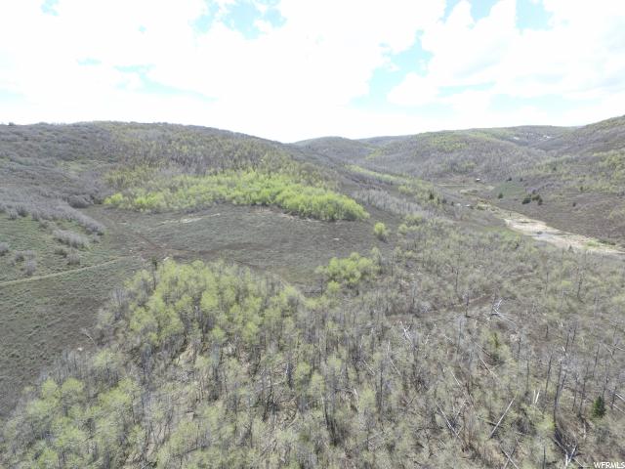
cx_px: 312
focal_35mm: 20
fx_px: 361
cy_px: 234
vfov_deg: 66.0
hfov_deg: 81.7
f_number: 2.8
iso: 100
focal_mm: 3.61
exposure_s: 1/470
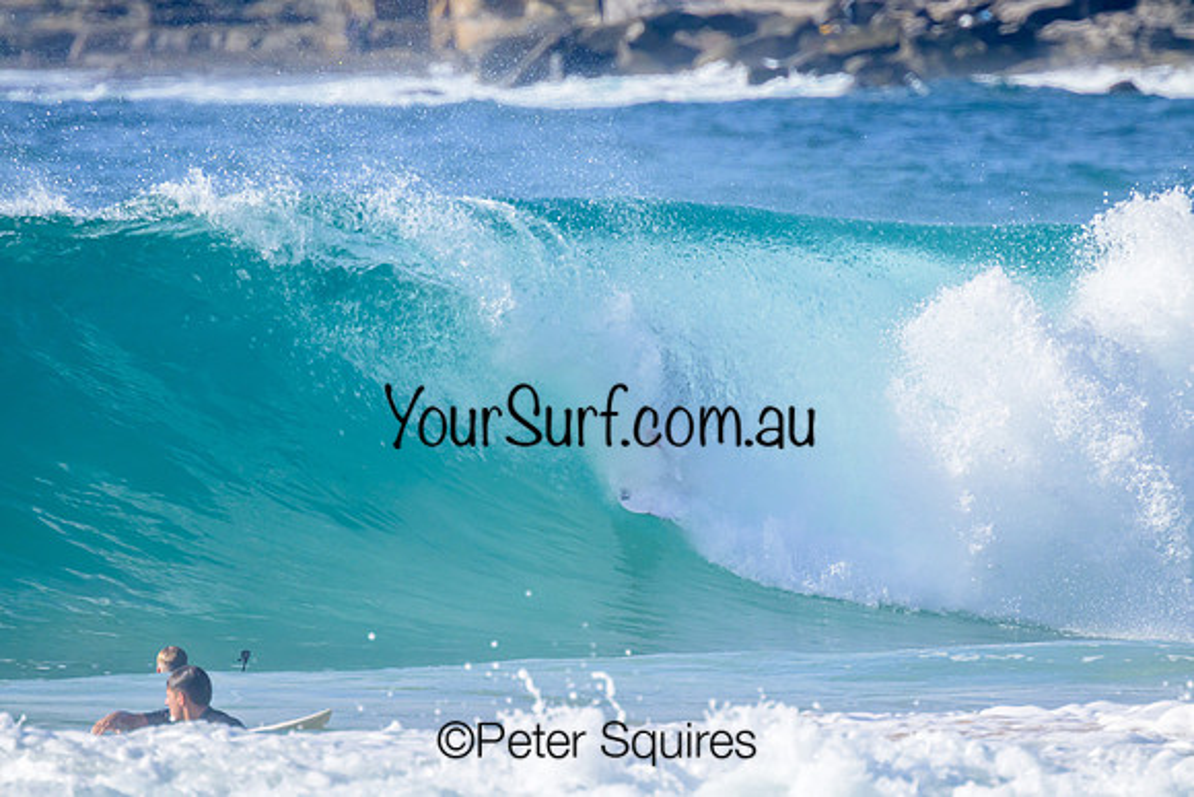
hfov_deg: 2.5
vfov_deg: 1.7
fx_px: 27216
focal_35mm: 820
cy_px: 398
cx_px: 597
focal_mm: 800
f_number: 11
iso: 1100
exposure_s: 1/2000
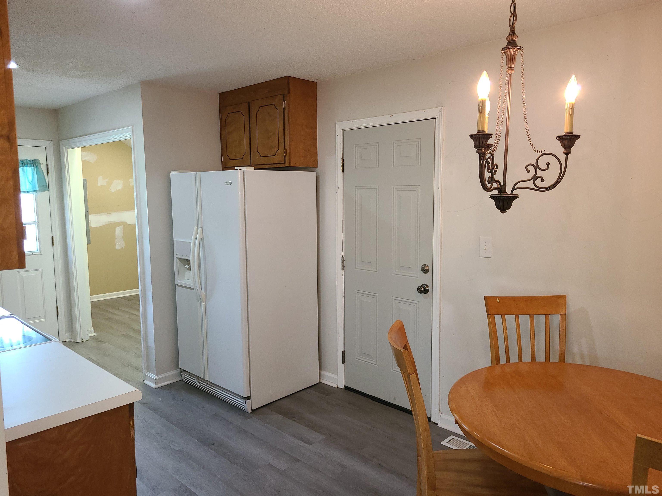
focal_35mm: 26
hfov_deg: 67.3
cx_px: 331
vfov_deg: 53.1
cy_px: 248
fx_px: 497
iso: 125
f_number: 1.8
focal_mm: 5.4
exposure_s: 1/60
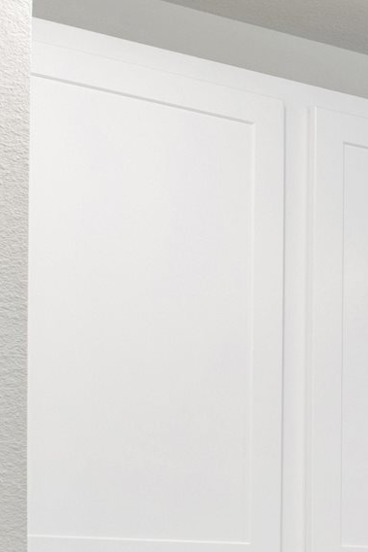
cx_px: 1396
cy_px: 592
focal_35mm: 119
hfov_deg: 8.0
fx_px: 1823
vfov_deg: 16.7
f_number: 11
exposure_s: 1/4
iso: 200
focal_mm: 22
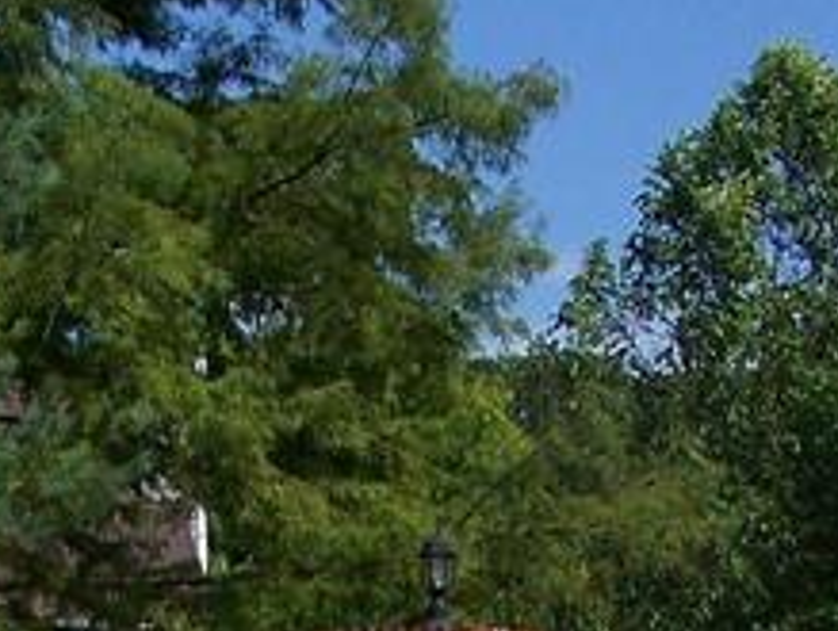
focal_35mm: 168
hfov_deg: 11.7
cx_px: 253
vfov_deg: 8.7
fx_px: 4074
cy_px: 822
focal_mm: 5.85
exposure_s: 1/640
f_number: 4
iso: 64
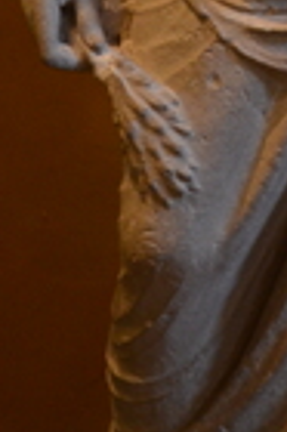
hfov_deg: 7.3
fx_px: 2218
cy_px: -127
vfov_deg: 10.9
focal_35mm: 185
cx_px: 386
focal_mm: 26
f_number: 3.8
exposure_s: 1/20
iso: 1000
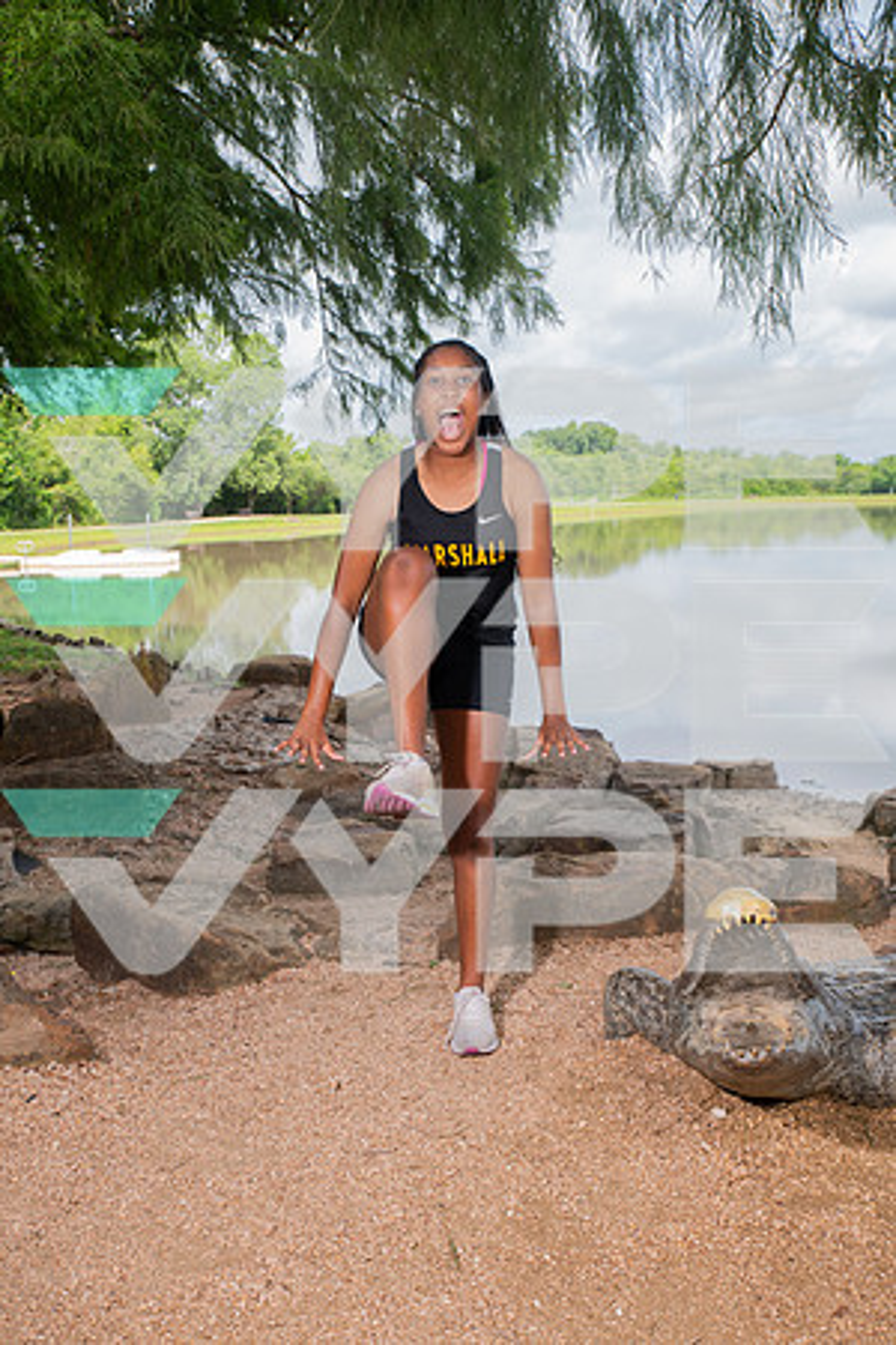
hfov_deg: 35.1
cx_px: 448
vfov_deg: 50.7
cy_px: 672
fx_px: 1419
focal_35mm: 38
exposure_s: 1/320
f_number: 7.1
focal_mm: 38
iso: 320
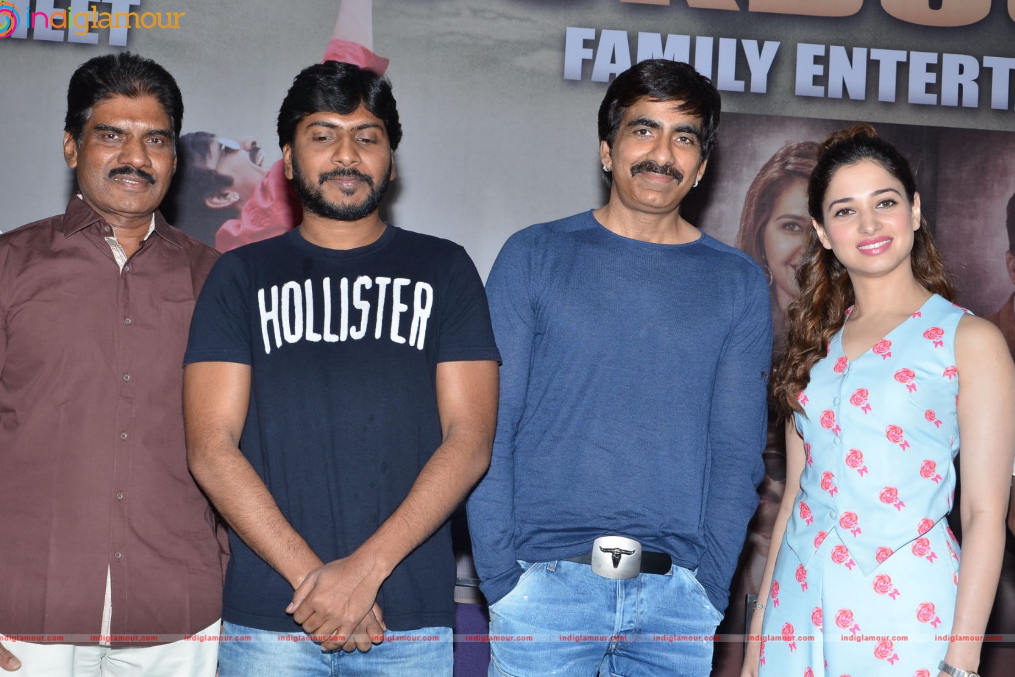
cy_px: 342
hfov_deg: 37.2
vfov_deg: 25.3
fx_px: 1509
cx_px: 499
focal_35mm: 54
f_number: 6.3
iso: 500
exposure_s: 1/125
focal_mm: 35
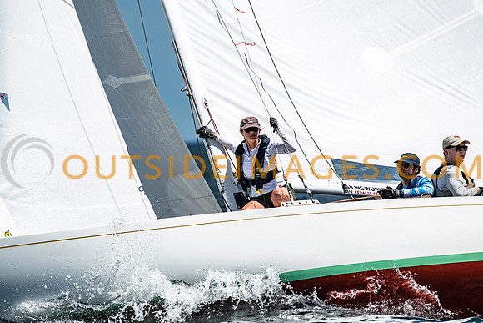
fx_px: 6039
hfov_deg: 4.6
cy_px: 162
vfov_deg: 3.1
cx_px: 242
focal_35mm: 450
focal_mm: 300
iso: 320
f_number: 5.6
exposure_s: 1/5000
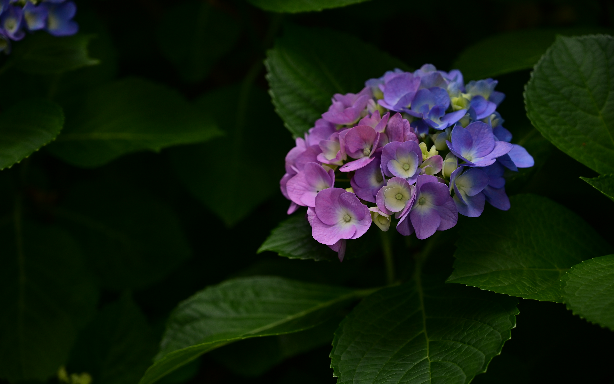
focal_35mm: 72
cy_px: 192
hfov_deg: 28.6
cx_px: 307
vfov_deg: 18.1
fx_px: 1205
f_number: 4
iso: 200
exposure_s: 1/640
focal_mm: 70
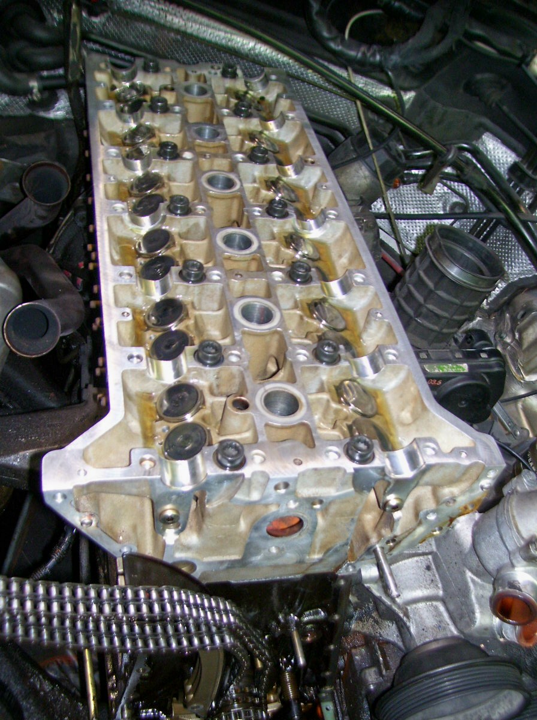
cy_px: 360
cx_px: 268
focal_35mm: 37
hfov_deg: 38.6
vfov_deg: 50.2
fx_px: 767
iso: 125
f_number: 2.7
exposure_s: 1/60
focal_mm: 6
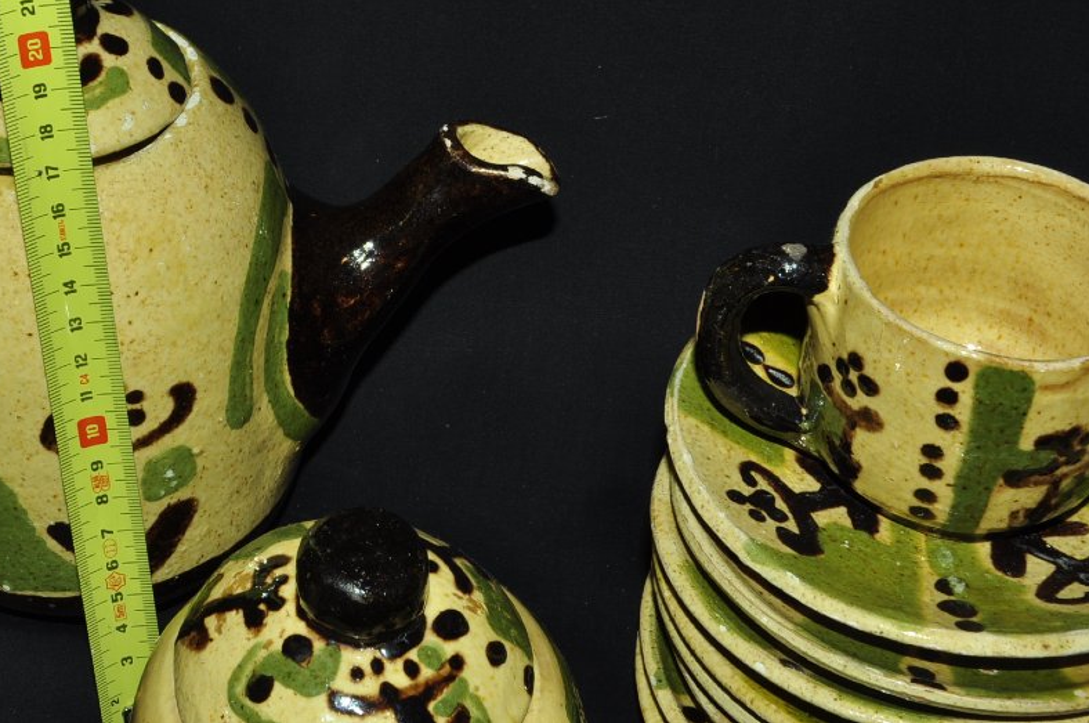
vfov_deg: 21.0
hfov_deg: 31.1
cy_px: 173
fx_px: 1933
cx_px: 330
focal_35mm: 64
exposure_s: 1/200
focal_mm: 28
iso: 200
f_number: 20
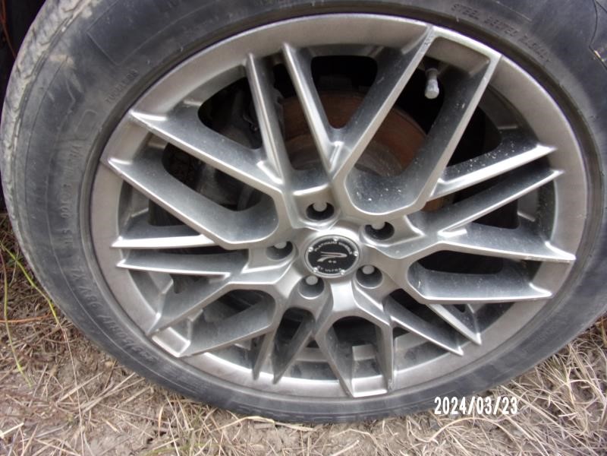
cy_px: 228
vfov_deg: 56.8
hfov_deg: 71.6
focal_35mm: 24
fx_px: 421
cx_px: 304
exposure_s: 1/45
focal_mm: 4.3
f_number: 3.3
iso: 80
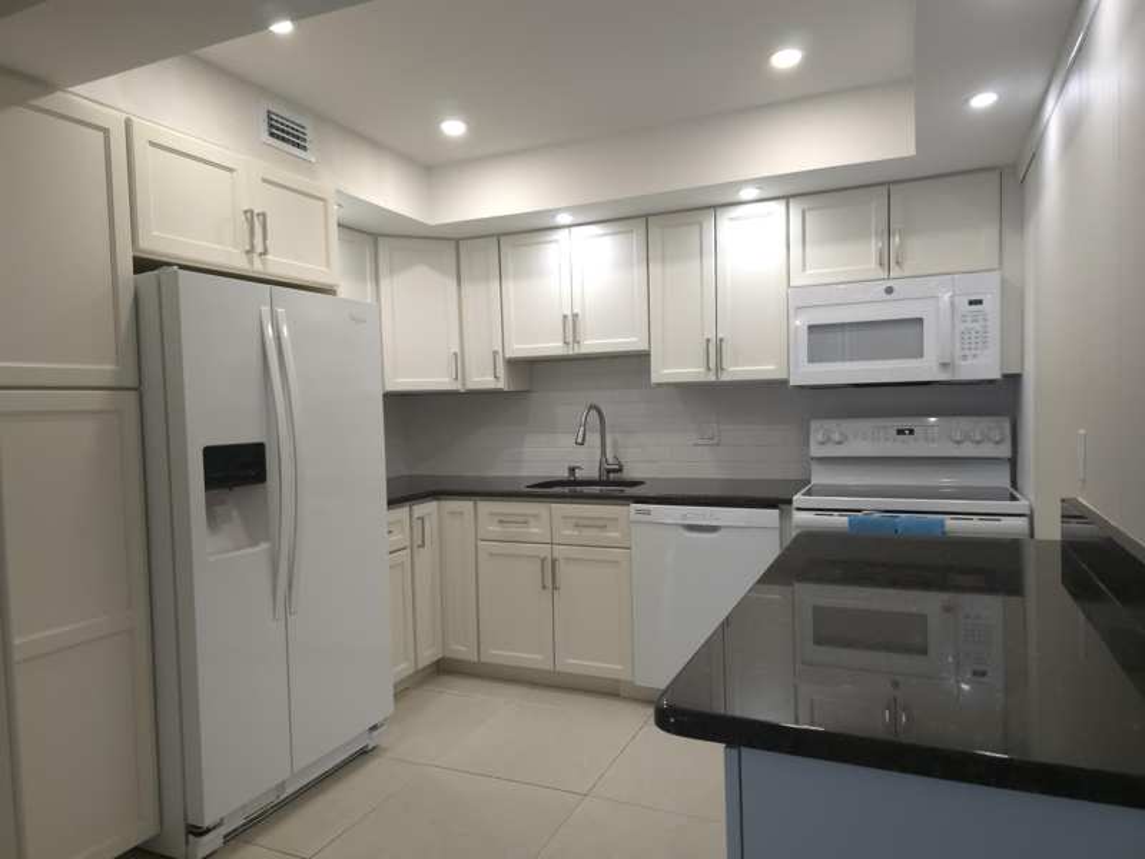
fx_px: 761
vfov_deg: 58.9
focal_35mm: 23
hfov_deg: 73.9
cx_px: 572
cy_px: 430
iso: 800
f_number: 1.7
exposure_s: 1/500
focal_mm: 6.3
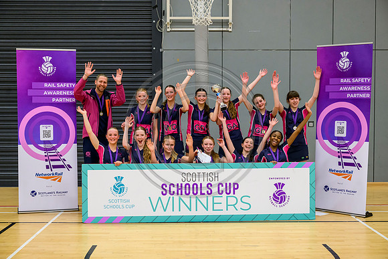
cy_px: 130
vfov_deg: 26.0
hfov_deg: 38.2
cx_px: 194
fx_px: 561
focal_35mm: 52
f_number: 4
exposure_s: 1/500
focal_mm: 52
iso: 6400
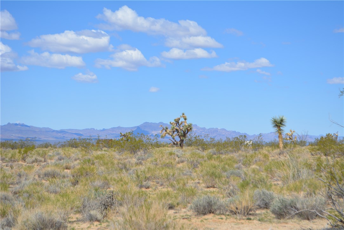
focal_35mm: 82
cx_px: 172
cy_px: 115
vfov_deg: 16.6
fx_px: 789
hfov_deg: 24.6
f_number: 7.1
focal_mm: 55
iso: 400
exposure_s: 1/2000
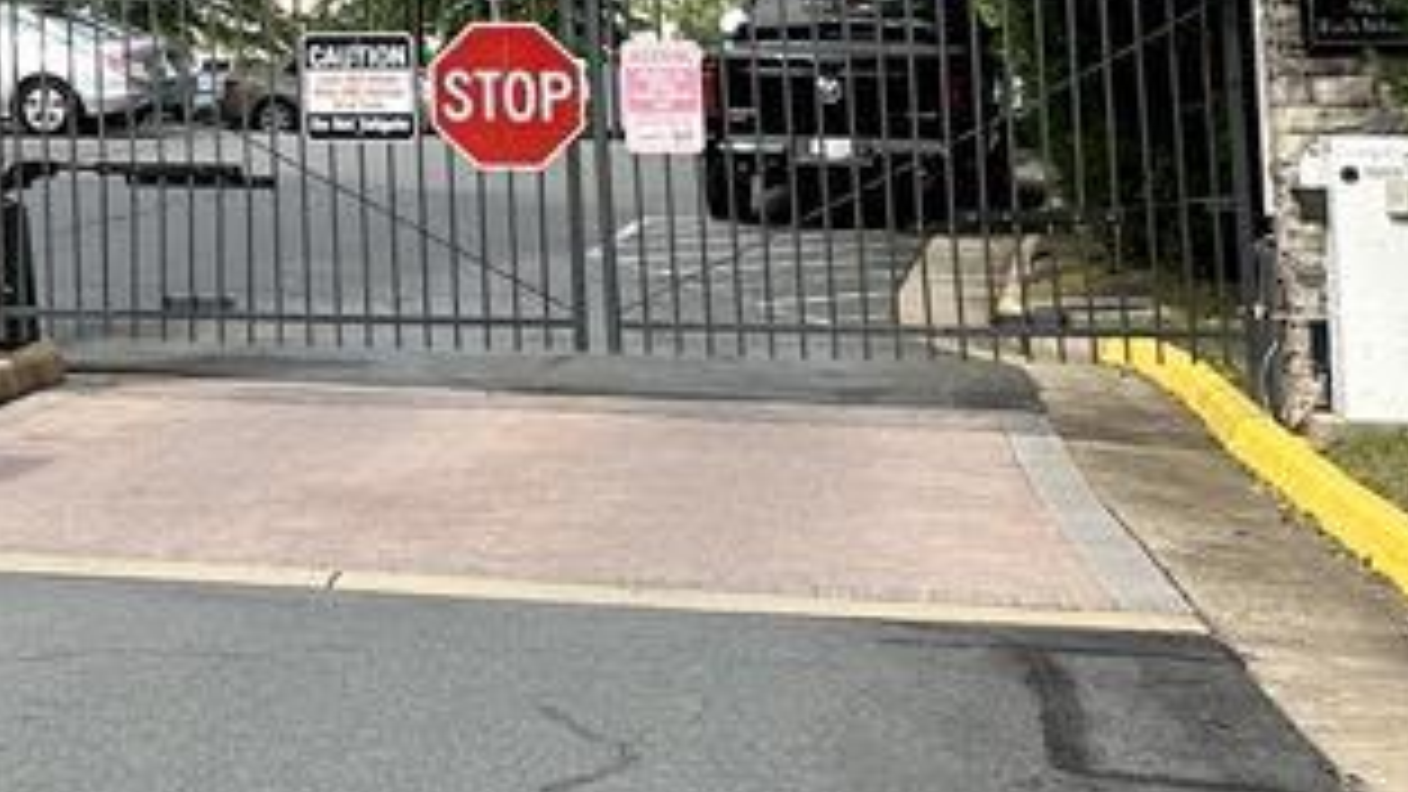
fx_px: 3994
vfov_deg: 11.0
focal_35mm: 107
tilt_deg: +5.0
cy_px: -324
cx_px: -594
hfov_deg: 18.2
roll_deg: +0.0
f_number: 1.78
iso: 80
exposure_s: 1/2591
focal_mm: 6.86
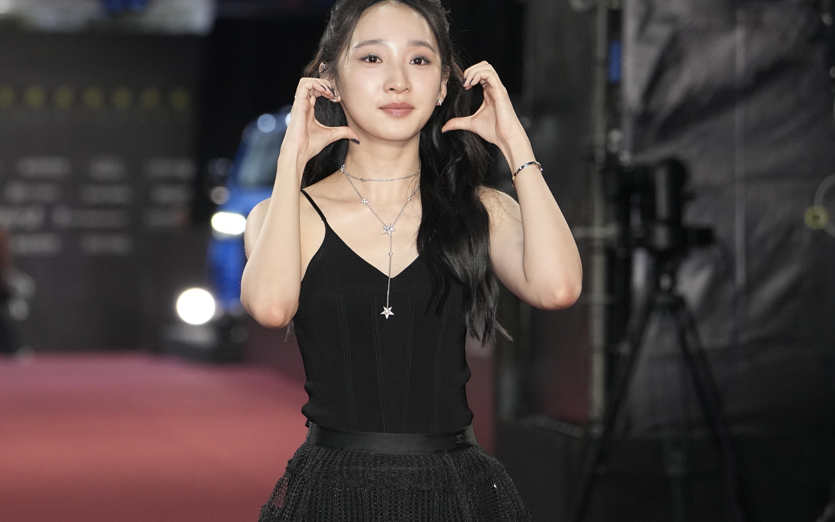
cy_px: 217
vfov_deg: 4.5
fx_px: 6691
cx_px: 359
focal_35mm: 294
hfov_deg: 7.1
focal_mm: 209
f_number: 6.3
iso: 4000
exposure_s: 1/200
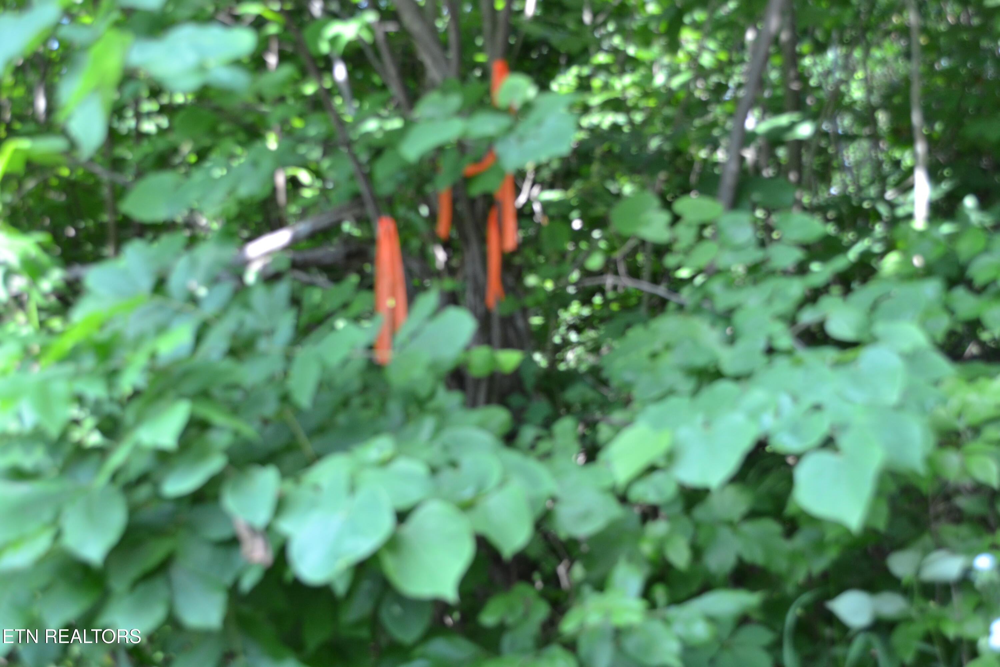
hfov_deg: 43.6
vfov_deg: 29.9
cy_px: 334
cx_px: 500
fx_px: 1250
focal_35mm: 45
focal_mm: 30
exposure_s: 1/100
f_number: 5
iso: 400
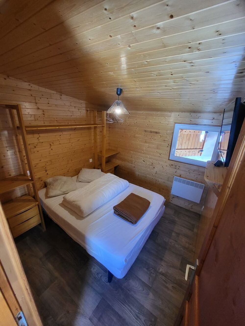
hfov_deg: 89.9
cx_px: 122
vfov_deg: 106.2
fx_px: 123
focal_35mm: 13
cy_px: 163
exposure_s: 1/50
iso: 320
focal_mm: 1.74
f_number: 2.2
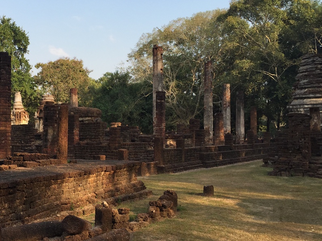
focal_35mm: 44
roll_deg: -0.6
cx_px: 87
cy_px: 124
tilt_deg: +1.4
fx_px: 409
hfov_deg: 41.9
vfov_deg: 32.9
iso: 32
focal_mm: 4.15
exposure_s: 1/842
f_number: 2.2
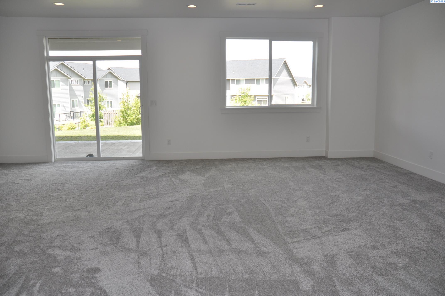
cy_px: 148
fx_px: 333
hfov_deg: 67.4
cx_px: 222
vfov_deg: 47.8
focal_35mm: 27
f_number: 4.5
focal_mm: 18
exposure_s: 1/200
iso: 200
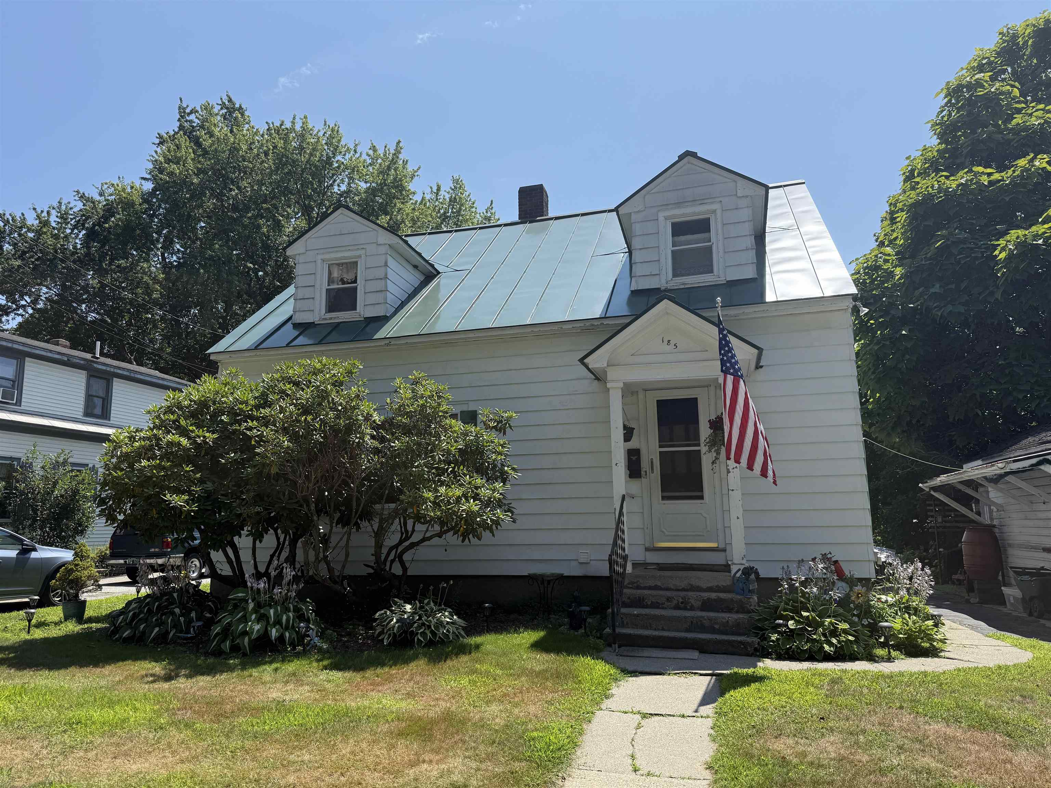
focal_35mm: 24
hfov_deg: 71.6
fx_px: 729
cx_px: 526
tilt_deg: +10.0
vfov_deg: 56.8
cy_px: 394
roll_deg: +1.4
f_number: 1.78
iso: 80
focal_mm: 6.76
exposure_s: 1/4673
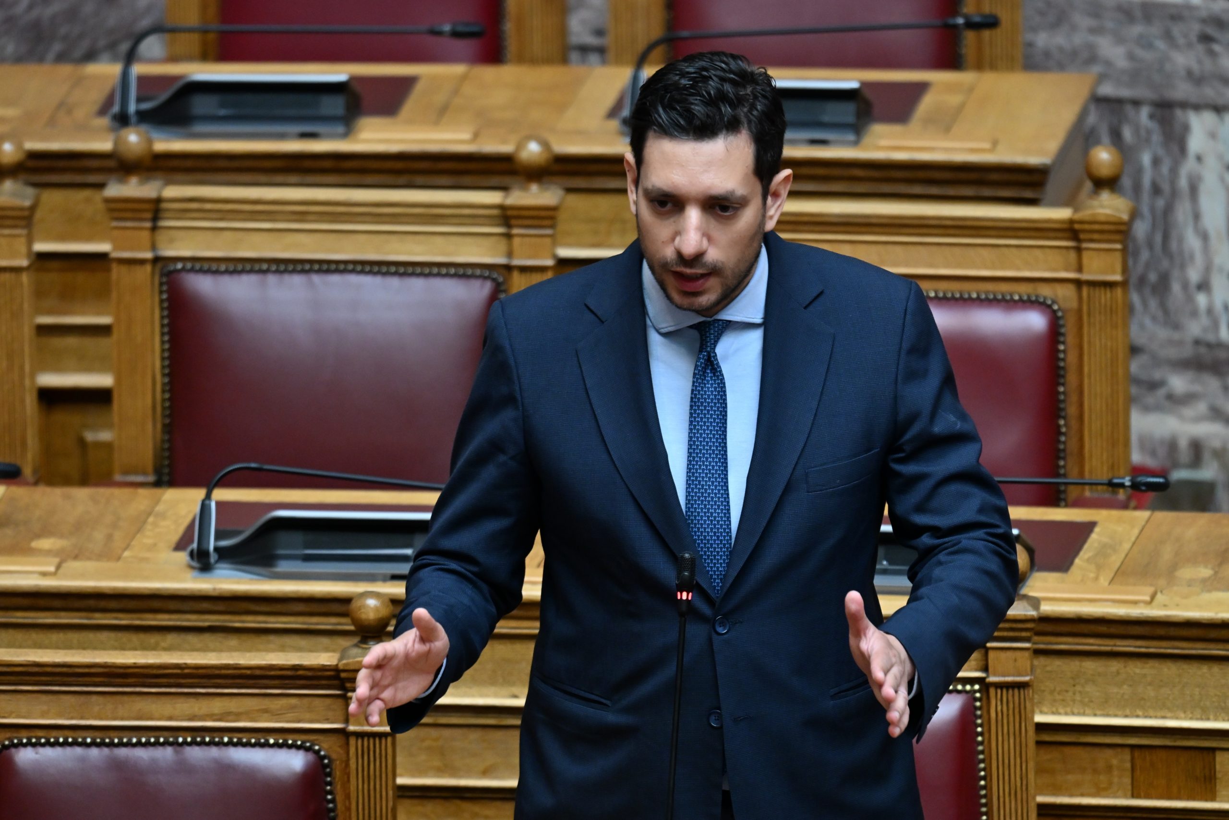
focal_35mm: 470
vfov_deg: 2.9
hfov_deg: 4.4
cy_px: 410
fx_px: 16045
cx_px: 614
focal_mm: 470
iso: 3600
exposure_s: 1/250
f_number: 6
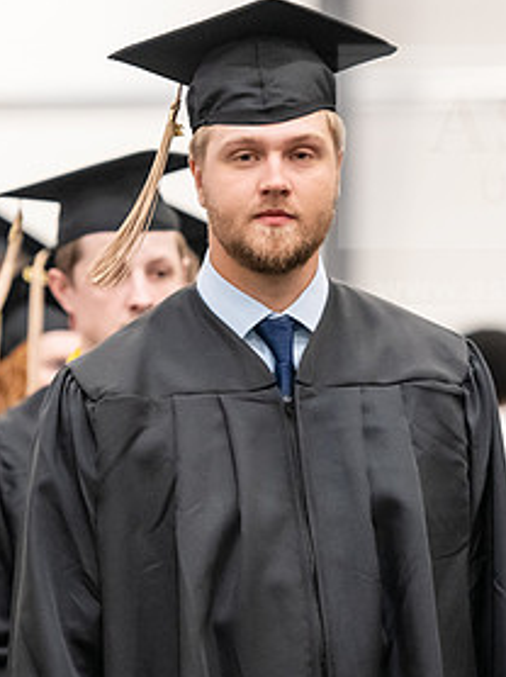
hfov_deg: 5.3
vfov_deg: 7.1
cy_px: 340
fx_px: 5485
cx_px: 265
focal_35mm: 281
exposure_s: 1/200
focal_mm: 140
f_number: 3.2
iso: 3200
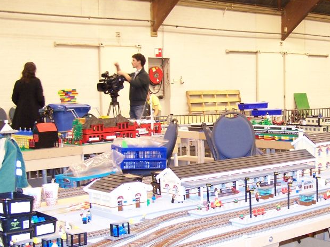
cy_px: 165
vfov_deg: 23.2
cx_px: 252
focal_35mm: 63
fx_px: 600
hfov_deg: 30.2
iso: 140
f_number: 2.8
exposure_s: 1/4
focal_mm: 6.3
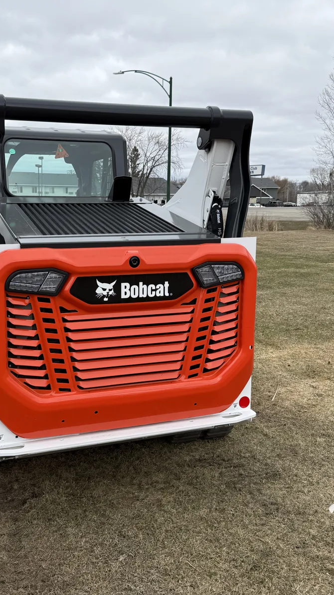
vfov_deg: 56.6
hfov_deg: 33.4
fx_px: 551
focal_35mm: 35
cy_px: 298
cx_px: 112
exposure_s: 1/2299
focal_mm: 6.76
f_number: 1.78
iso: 80
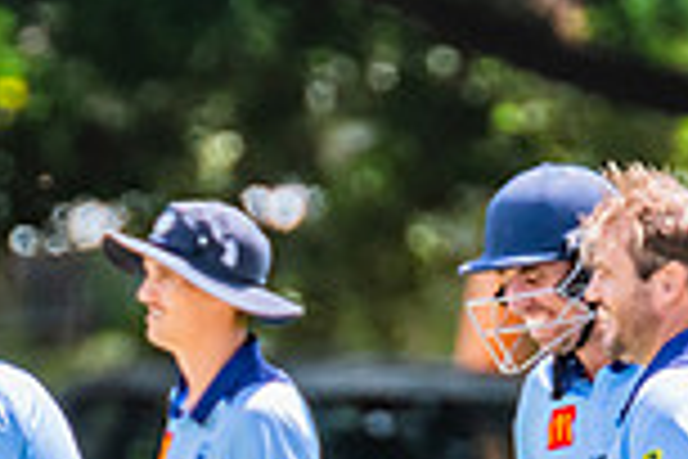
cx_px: 74
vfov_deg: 0.5
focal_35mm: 2676
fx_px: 51137
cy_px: 675
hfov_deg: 0.8
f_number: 7.1
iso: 800
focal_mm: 600
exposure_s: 1/1250
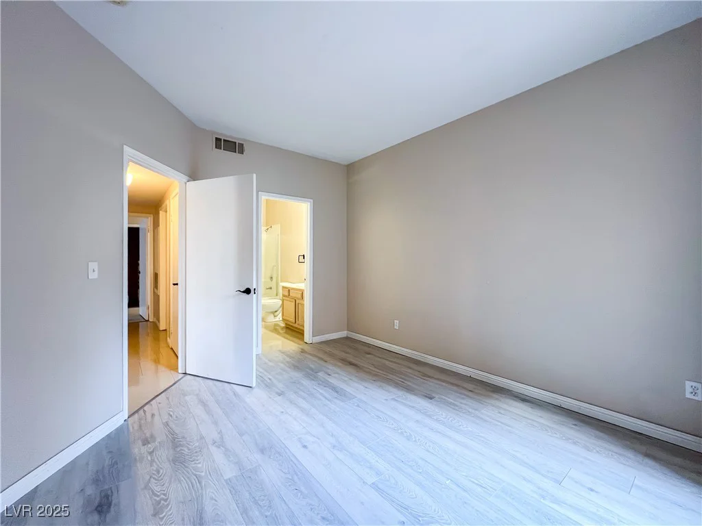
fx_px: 264
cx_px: 351
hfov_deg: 106.2
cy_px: 263
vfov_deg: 89.9
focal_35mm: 13
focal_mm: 1.57
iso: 250
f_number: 1.8
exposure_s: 1/60
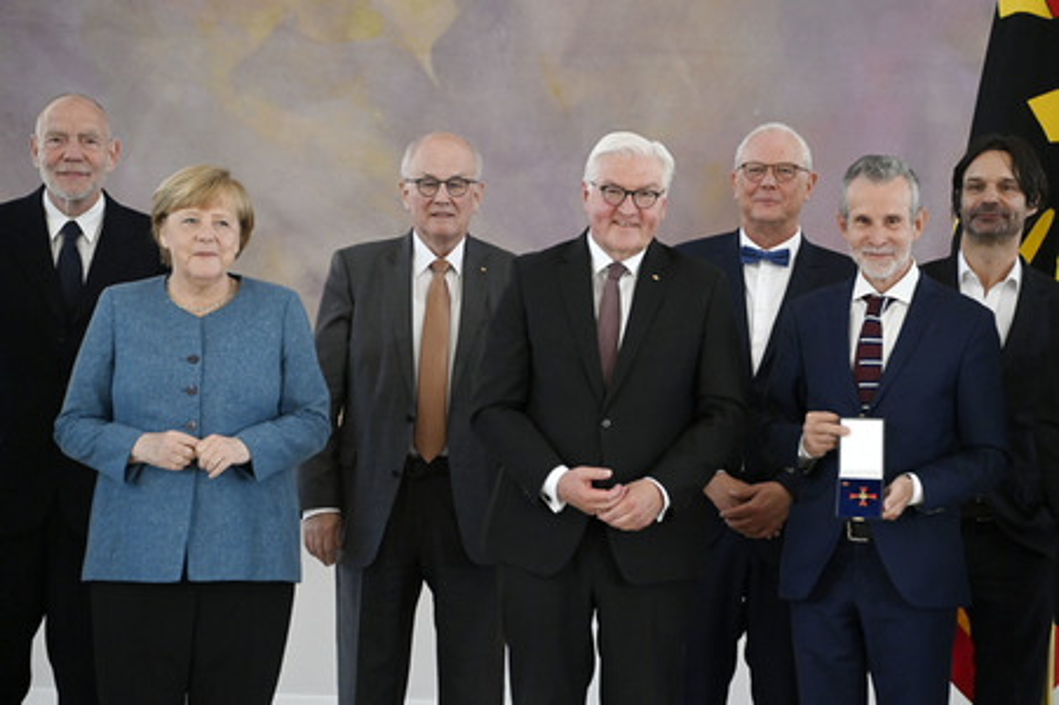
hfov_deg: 11.4
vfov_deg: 7.6
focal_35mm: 180
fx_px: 5291
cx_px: 530
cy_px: 352
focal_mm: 180
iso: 6400
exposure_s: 1/400
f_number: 5.6
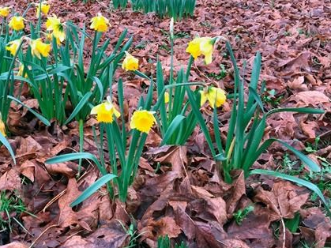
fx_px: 430
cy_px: 66
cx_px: 76
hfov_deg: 40.7
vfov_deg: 31.7
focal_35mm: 45
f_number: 2.2
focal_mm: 4.15
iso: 32
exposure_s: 1/40
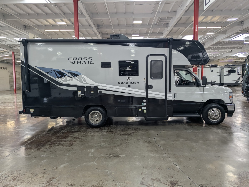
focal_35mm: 24
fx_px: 173
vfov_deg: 56.9
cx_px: 124
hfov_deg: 71.5
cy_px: 94
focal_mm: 6.81
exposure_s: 1/56.7
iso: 37
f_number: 1.85
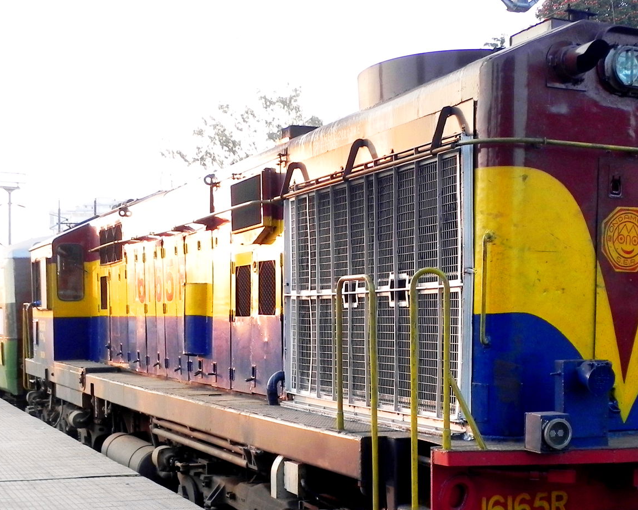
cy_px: 388
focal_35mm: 60
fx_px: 1133
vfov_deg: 25.1
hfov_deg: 31.1
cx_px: 453
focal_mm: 6.6
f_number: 3.5
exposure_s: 1/96
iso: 160
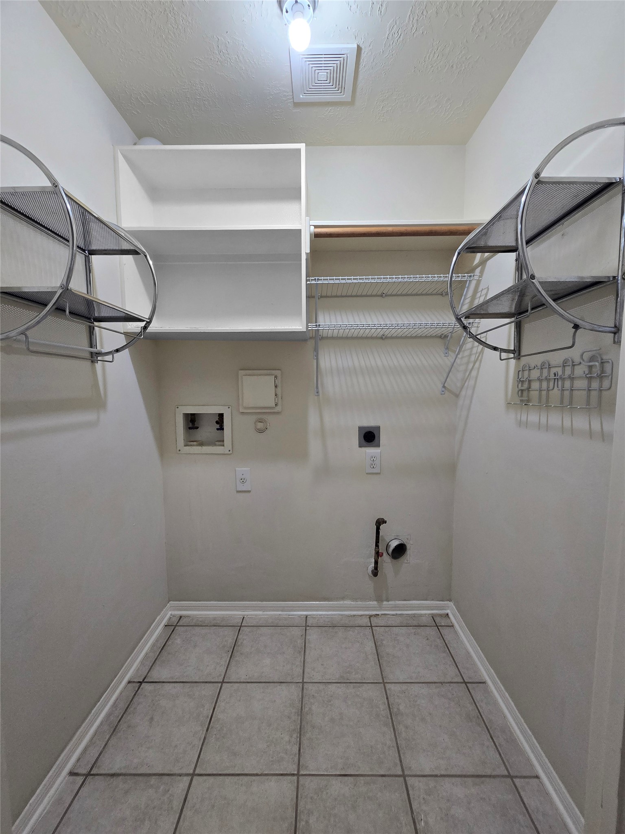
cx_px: 312
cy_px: 417
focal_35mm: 13
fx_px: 313
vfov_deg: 106.2
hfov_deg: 89.9
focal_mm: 2.2
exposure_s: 1/60
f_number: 2.2
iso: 160
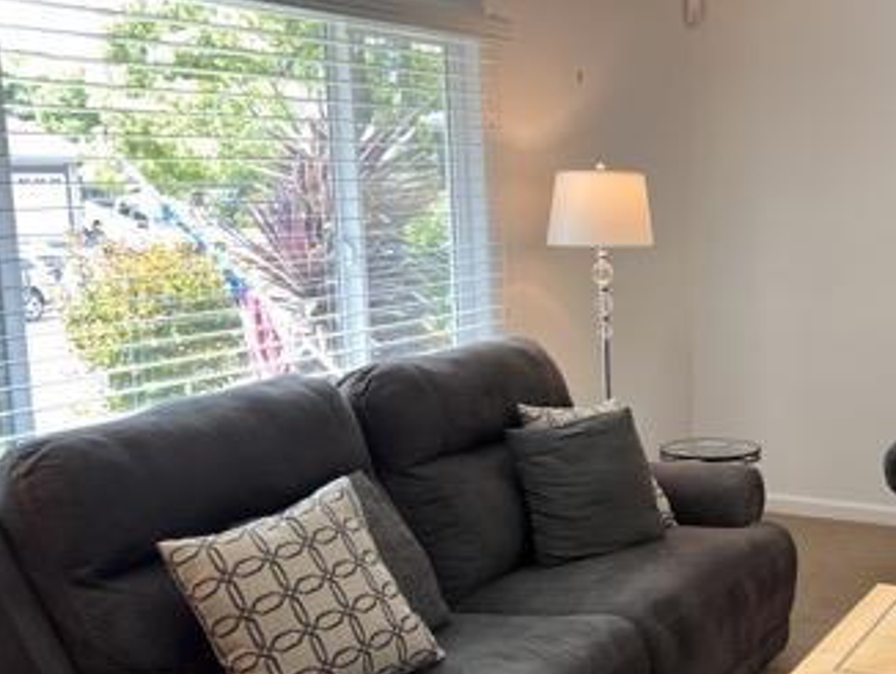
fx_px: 1321
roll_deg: +0.2
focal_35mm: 51
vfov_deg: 28.5
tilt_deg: -11.0
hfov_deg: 36.4
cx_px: 701
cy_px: 418
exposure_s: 1/120
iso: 80
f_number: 1.5
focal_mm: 5.7
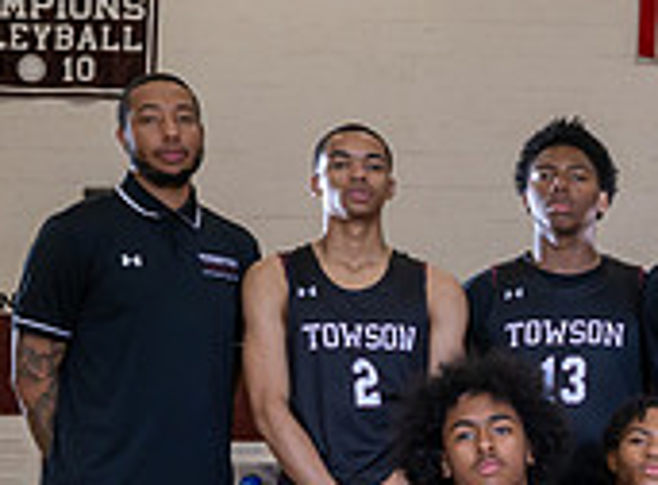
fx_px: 2550
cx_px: 1096
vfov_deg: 10.7
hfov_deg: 13.5
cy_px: 536
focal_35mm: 135
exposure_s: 1/160
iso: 320
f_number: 5.6
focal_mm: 33
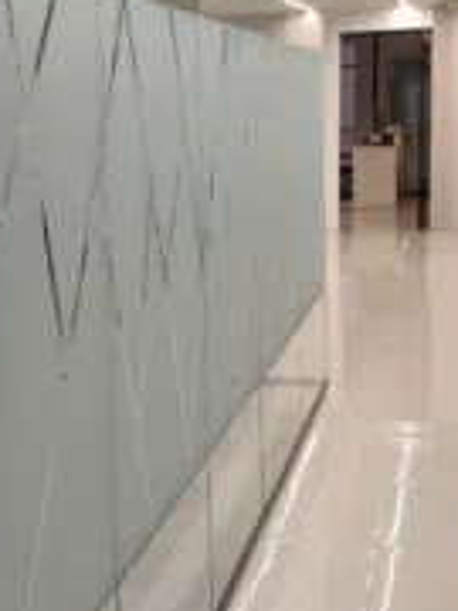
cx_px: 197
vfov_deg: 32.0
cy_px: 227
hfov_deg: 24.4
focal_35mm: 60
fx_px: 1058
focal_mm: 4
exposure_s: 1/50
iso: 100
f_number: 1.8
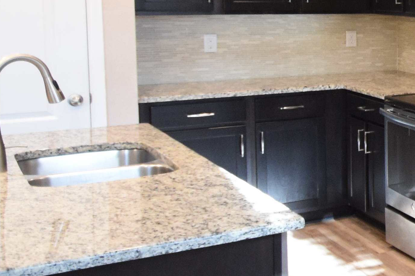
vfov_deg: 20.6
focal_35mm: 65
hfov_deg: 22.1
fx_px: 749
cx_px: 703
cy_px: 41
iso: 1400
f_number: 3.5
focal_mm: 10
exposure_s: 1/60
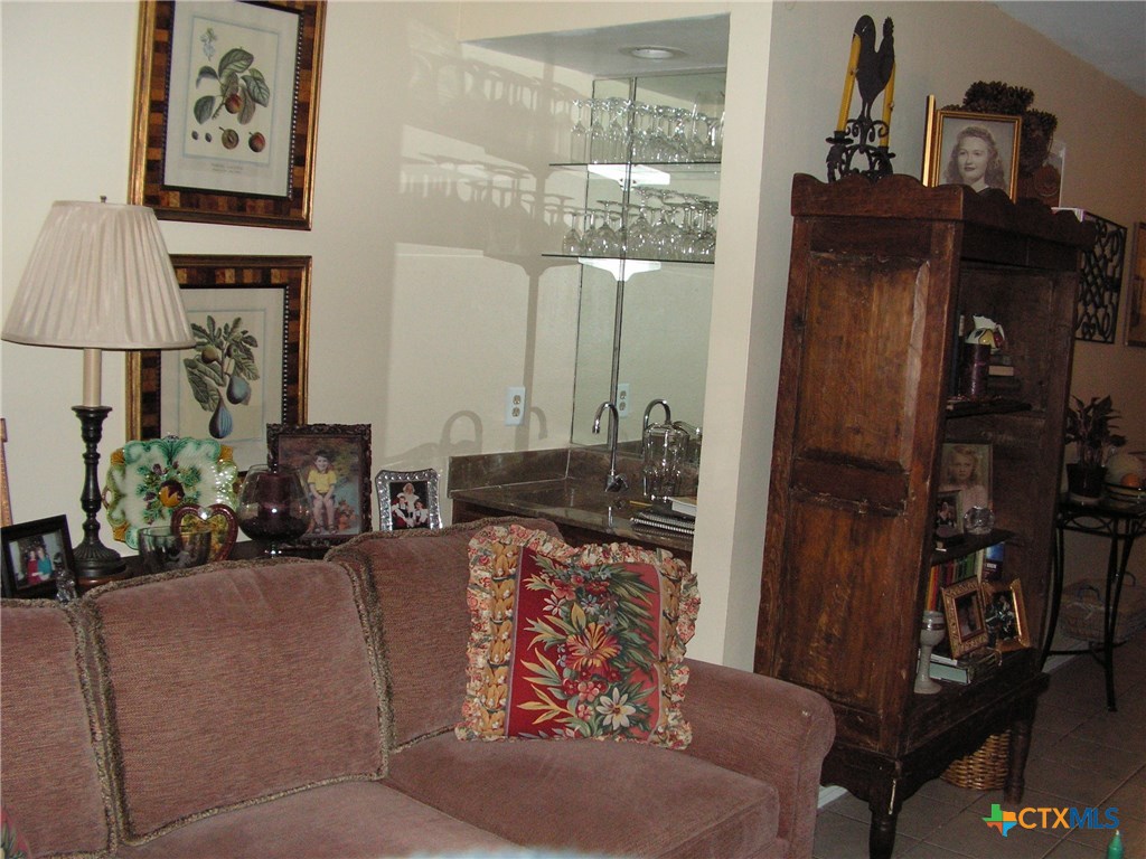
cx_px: 573
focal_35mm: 36
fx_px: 1192
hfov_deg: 51.4
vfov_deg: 39.7
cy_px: 430
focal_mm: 6
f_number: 3.2
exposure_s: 1/40
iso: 160
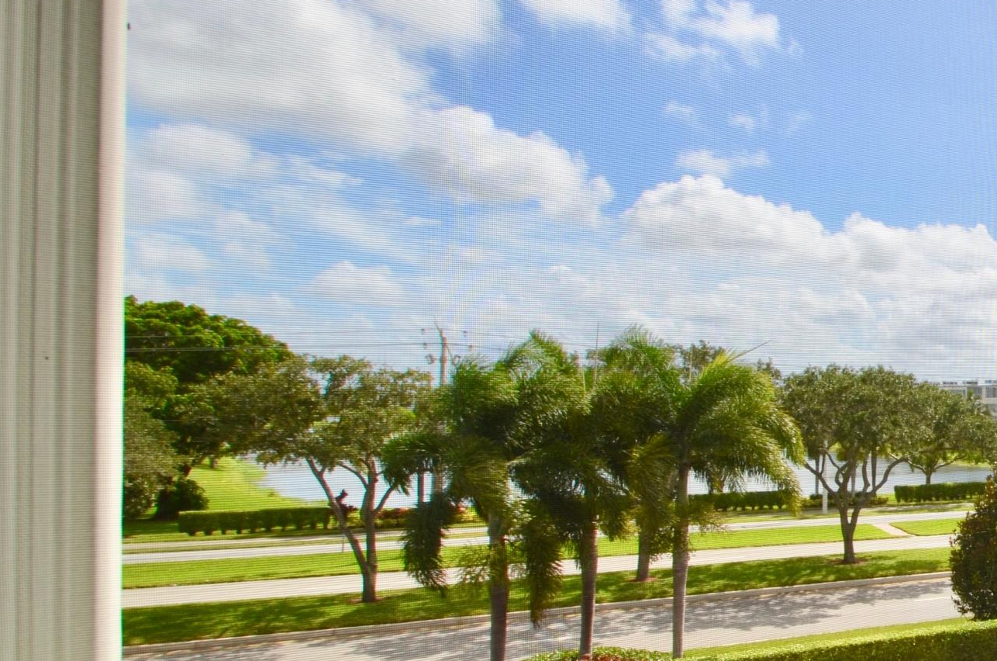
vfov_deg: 37.6
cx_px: 1127
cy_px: 391
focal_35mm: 35
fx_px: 967
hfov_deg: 41.7
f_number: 9
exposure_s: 1/320
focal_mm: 10
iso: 100
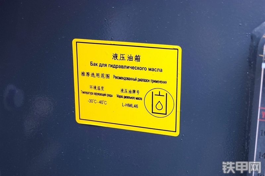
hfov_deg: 33.4
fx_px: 442
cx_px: 132
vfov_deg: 22.6
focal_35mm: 60
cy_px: 88
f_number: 5.3
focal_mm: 40.2
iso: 100
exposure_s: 1/70
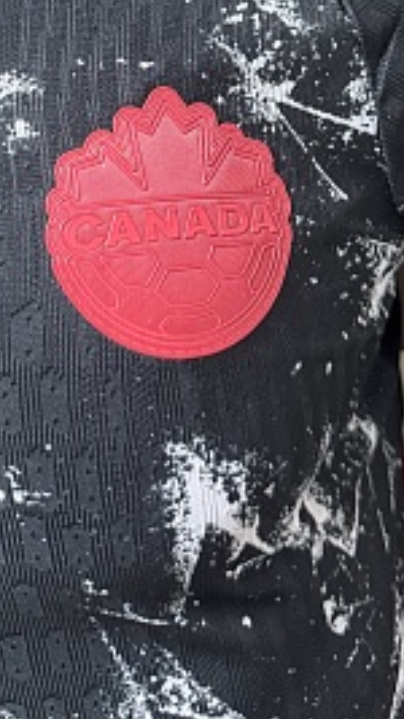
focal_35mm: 49
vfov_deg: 38.6
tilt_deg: -14.1
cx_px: 214
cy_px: 48
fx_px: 934
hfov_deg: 24.4
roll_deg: +10.0
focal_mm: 6.76
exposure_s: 1/60
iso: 500
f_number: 1.78
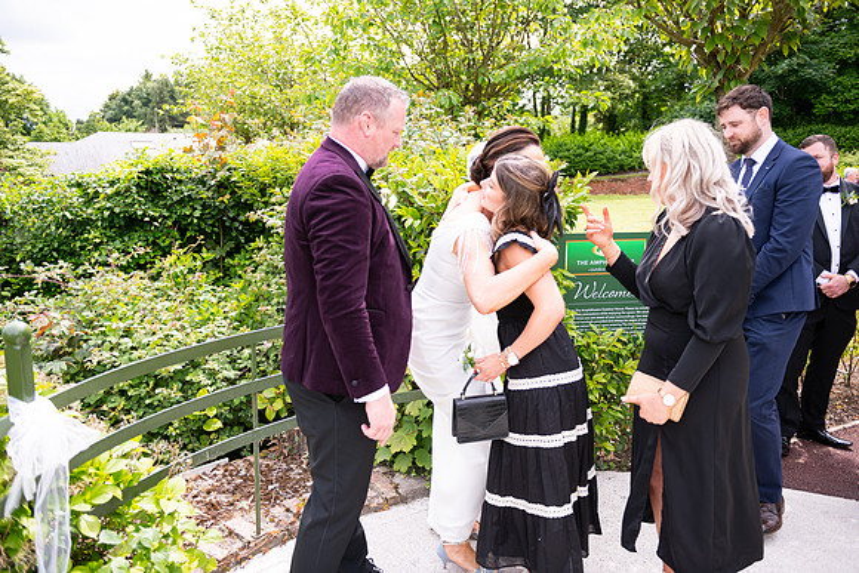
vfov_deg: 45.0
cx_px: 430
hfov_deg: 63.6
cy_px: 286
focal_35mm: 29
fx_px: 692
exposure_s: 1/1250
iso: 250
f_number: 3.5
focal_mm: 29
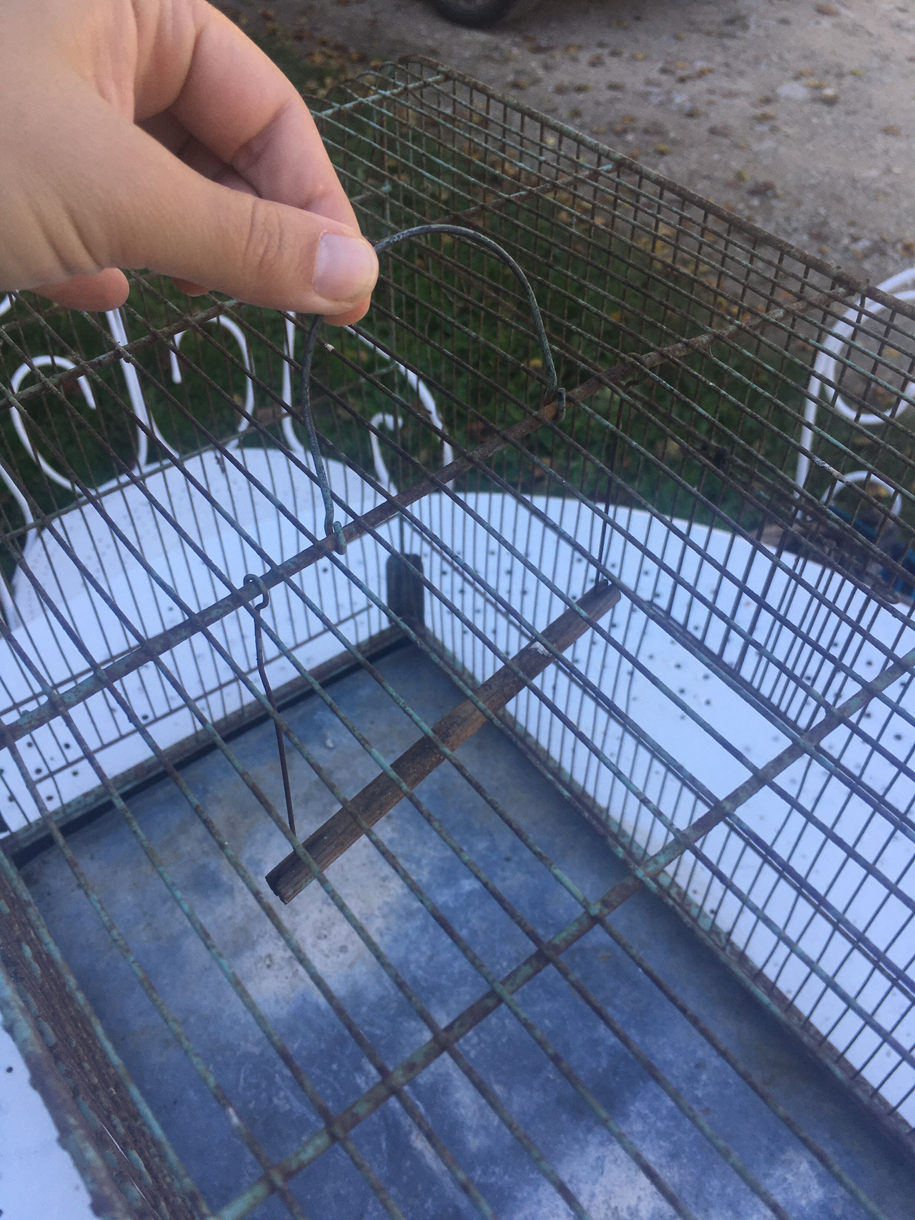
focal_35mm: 29
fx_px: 1022
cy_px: 610
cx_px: 458
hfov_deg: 48.2
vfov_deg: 61.7
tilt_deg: -45.9
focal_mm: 4.15
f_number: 2.2
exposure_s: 1/273
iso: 25
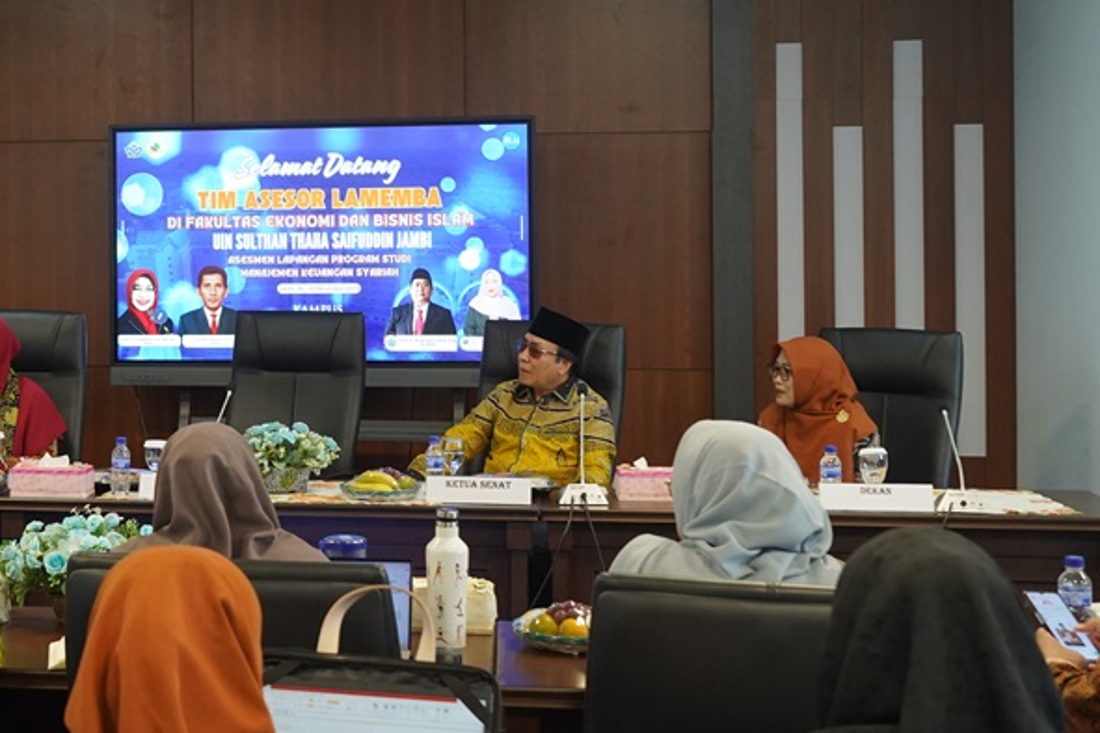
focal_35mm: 67
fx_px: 2047
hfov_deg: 28.9
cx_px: 121
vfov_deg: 20.2
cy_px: 238
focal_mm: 33
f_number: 4.5
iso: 2000
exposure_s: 1/100
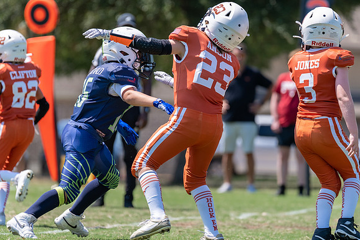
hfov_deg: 4.8
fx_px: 4319
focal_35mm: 432
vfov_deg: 3.2
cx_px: 194
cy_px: 117
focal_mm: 200
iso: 100
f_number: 2.8
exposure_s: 1/1250
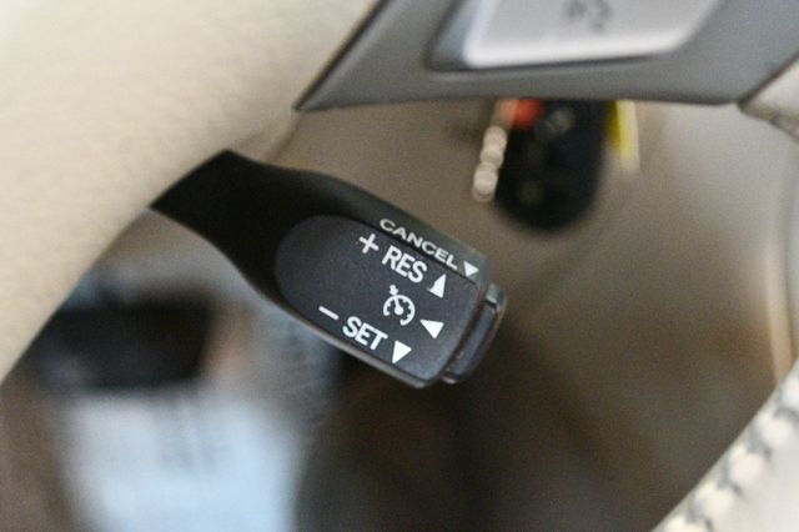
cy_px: 266
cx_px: 400
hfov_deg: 33.4
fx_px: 1331
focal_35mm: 60
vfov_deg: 22.6
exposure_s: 1/60
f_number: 5.3
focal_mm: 40
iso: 12800
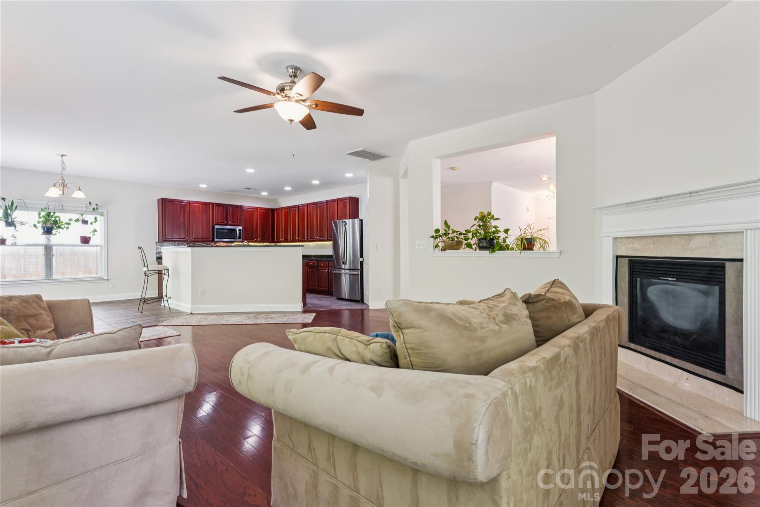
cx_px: 380
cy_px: 254
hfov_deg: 94.6
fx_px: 350
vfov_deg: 71.7
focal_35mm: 17
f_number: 13
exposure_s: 1.6
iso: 200
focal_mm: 16.6
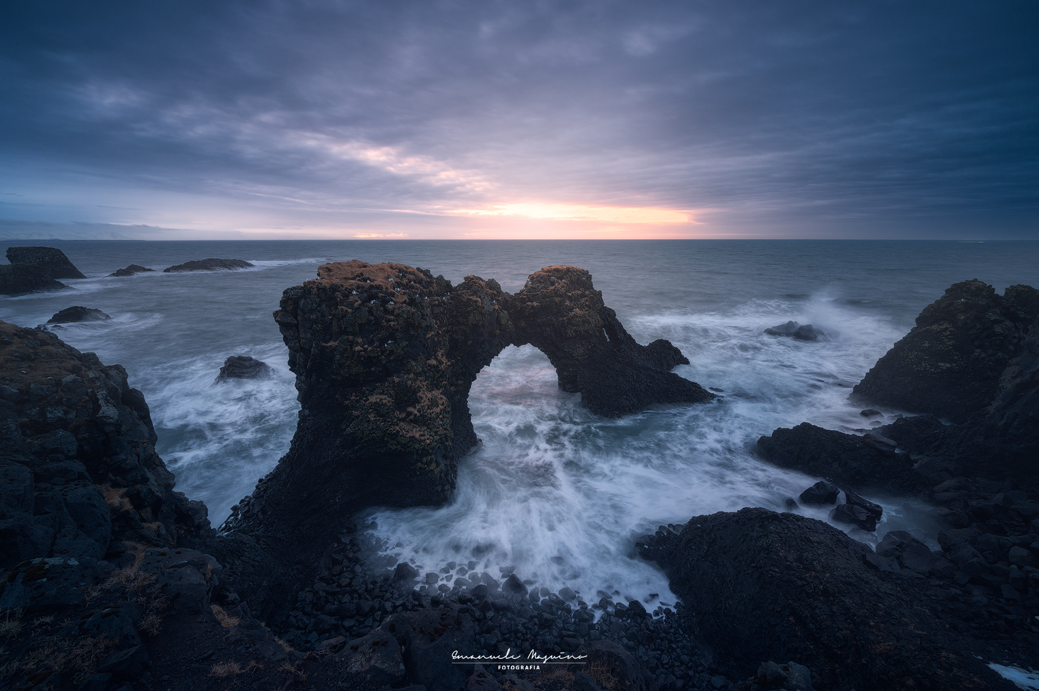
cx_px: 520
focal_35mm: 14
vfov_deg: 81.1
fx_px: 404
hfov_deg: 104.3
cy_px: 346
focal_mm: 14
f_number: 8
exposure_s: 3
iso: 100
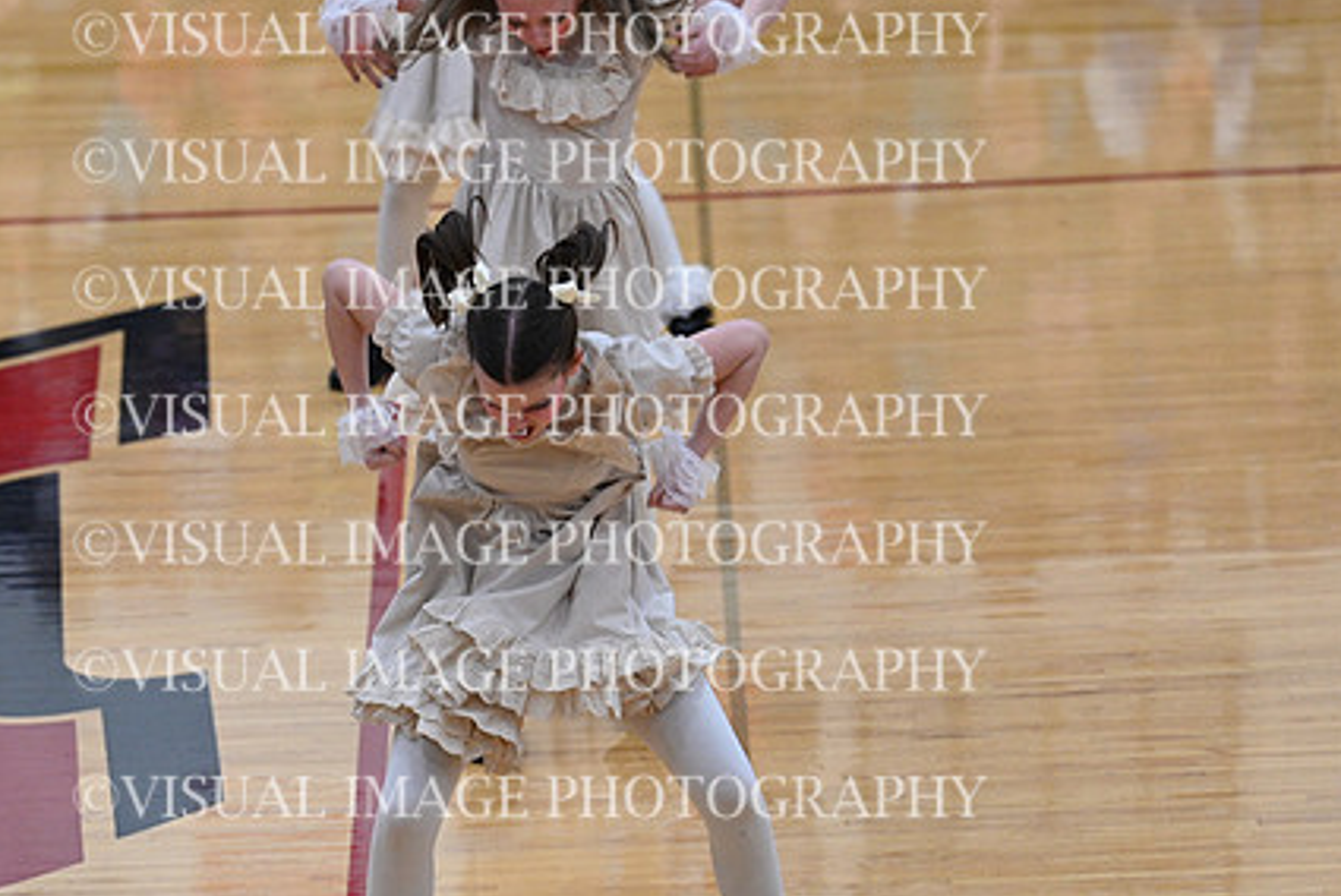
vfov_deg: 5.0
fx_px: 10176
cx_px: 530
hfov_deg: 7.5
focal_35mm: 273
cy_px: 352
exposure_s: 1/400
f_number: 4
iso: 4000
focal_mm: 200
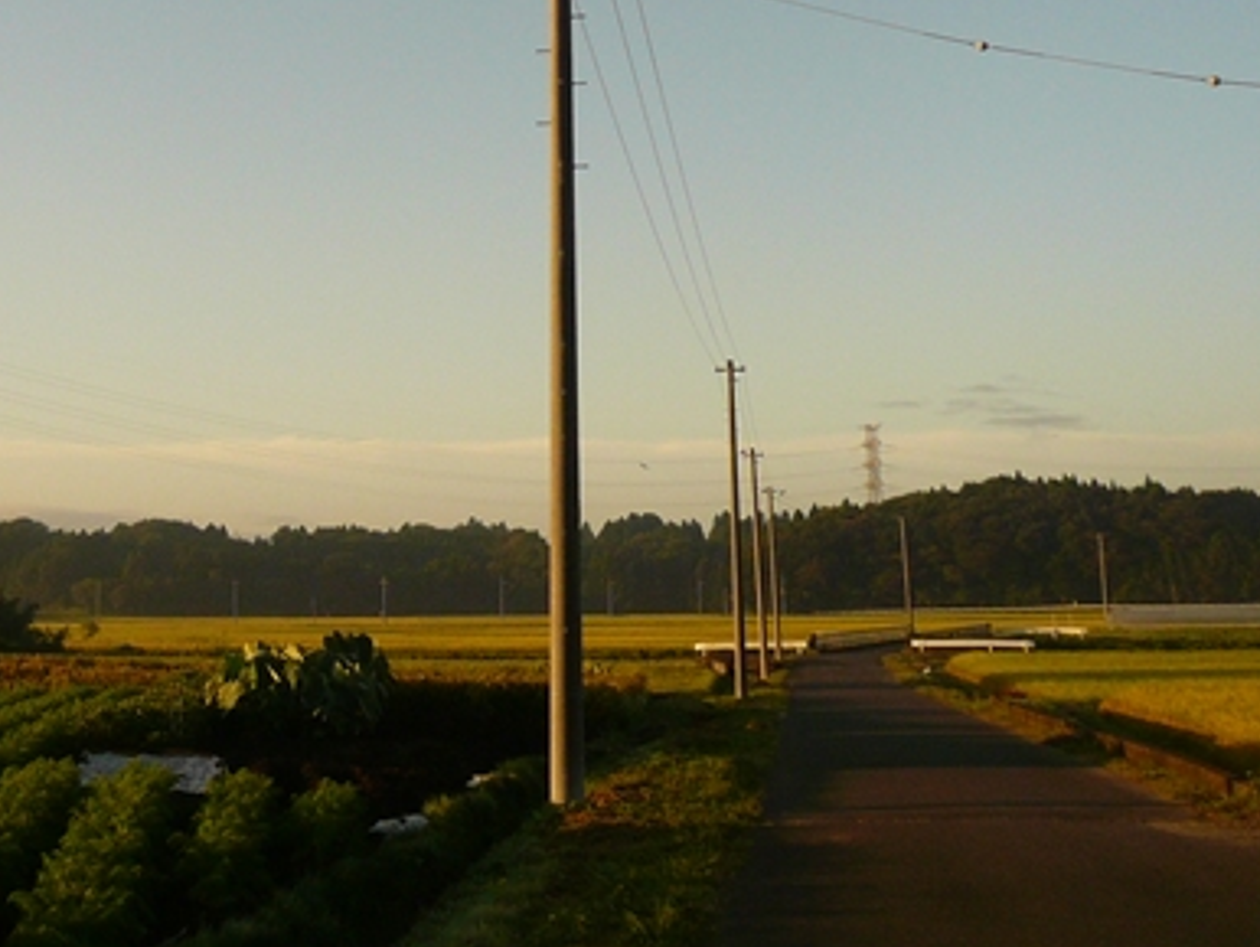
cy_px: -3
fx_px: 2112
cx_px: 343
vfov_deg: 24.1
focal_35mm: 58
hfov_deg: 32.7
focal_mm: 4.6
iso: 100
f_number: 2.8
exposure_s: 1/1000
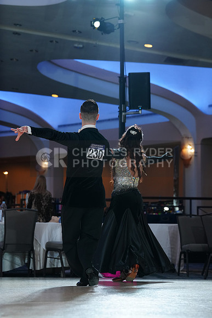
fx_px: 989
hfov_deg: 12.2
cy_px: 159
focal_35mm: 112
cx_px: 106
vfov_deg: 18.3
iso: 1250
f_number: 5
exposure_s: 1/200
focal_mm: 112
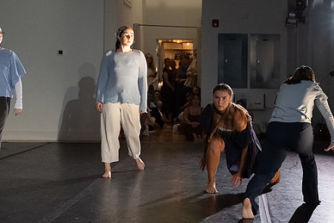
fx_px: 724
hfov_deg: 25.5
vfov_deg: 17.5
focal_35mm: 78
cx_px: 275
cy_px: 84
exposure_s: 1/400
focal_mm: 43
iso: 6400
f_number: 4
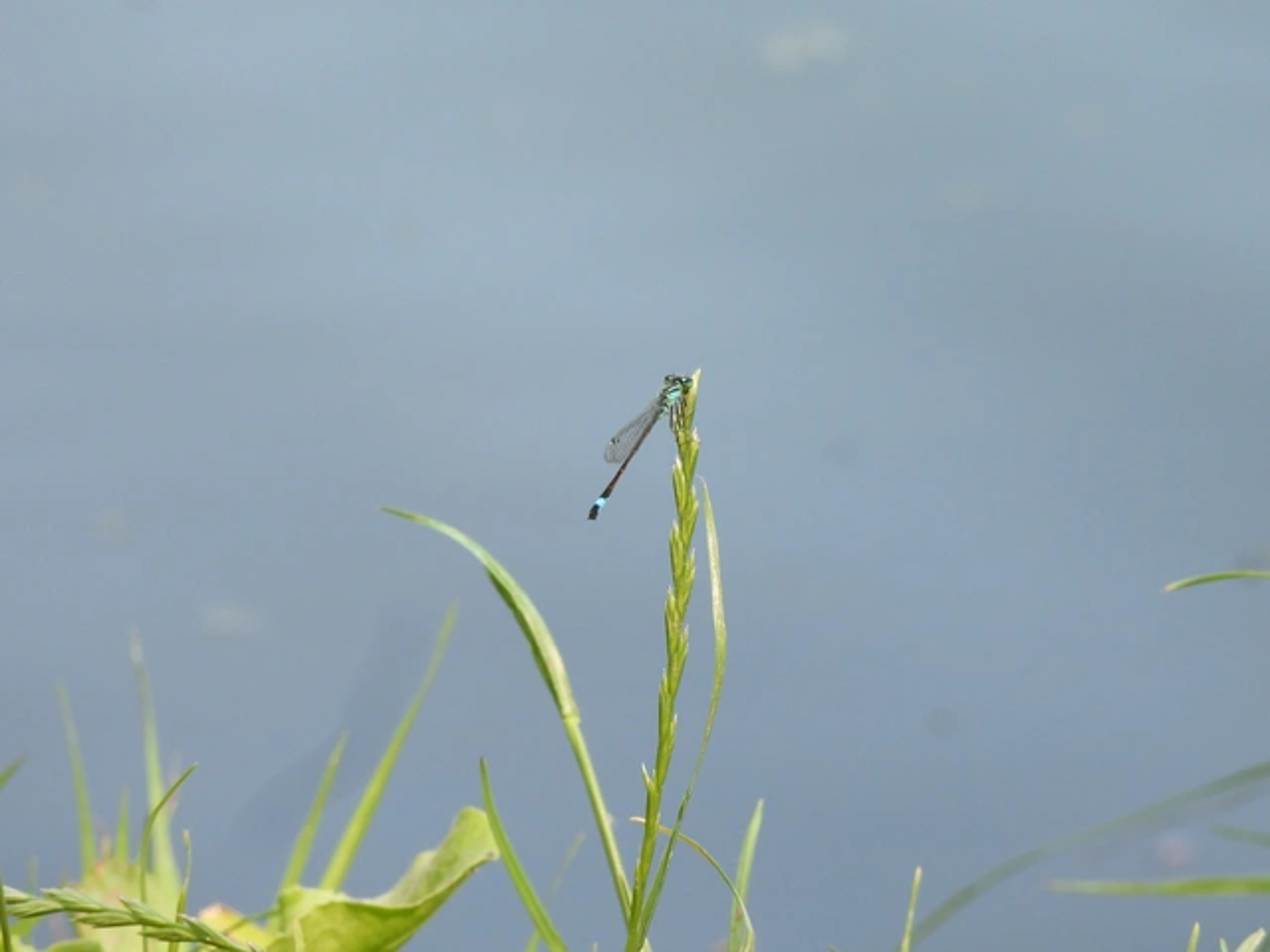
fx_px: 14675
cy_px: 476
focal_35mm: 400
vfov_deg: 3.7
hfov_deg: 5.0
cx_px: 635
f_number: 6.3
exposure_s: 1/160
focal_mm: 71.4
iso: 400
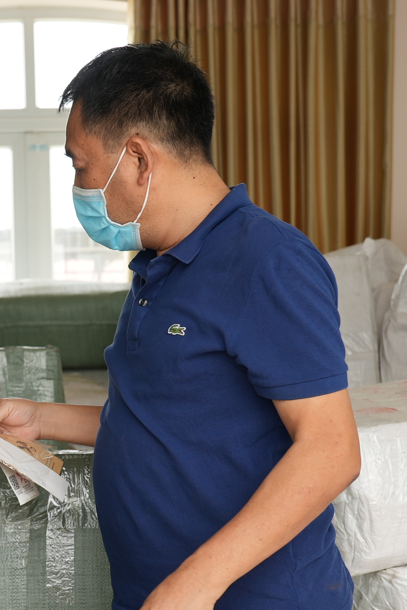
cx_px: -44
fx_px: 1221
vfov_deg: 27.9
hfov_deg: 18.2
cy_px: 398
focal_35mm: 72
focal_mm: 35
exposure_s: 1/100
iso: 200
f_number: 5
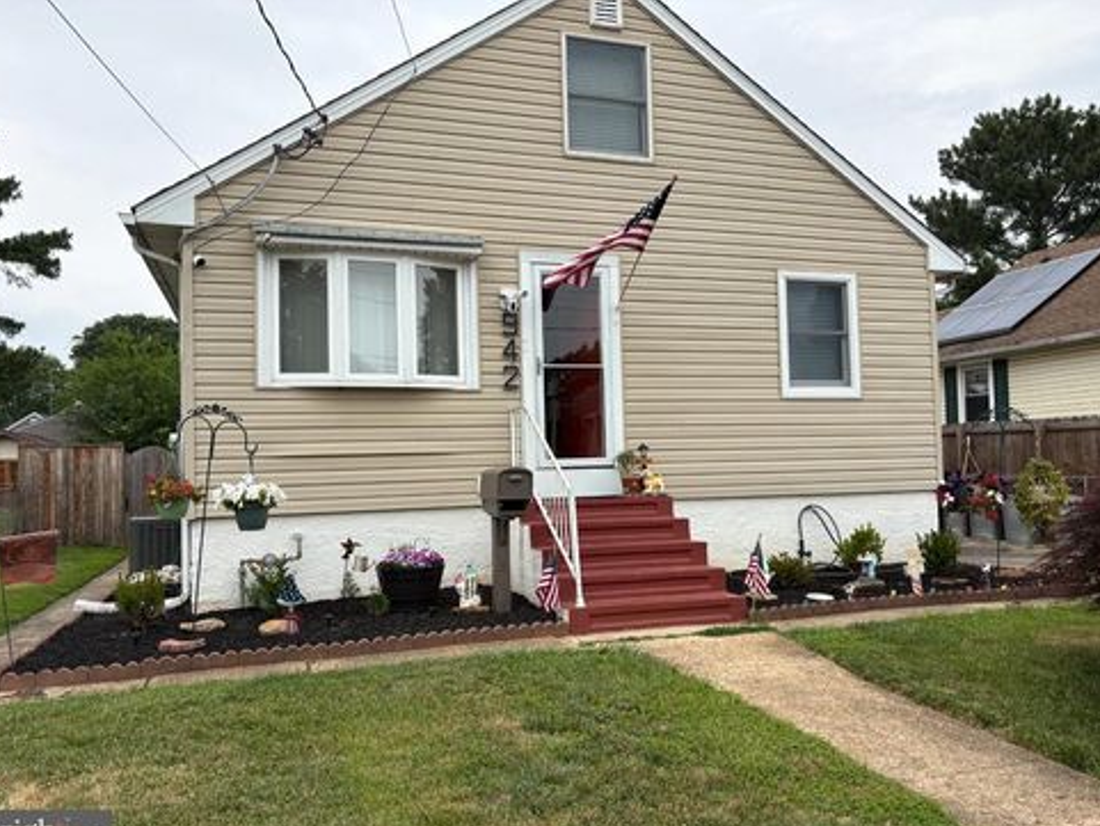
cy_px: 427
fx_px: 858
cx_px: 544
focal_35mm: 27
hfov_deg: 65.3
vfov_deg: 51.4
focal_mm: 5.96
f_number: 1.6
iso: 50
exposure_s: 1/2639
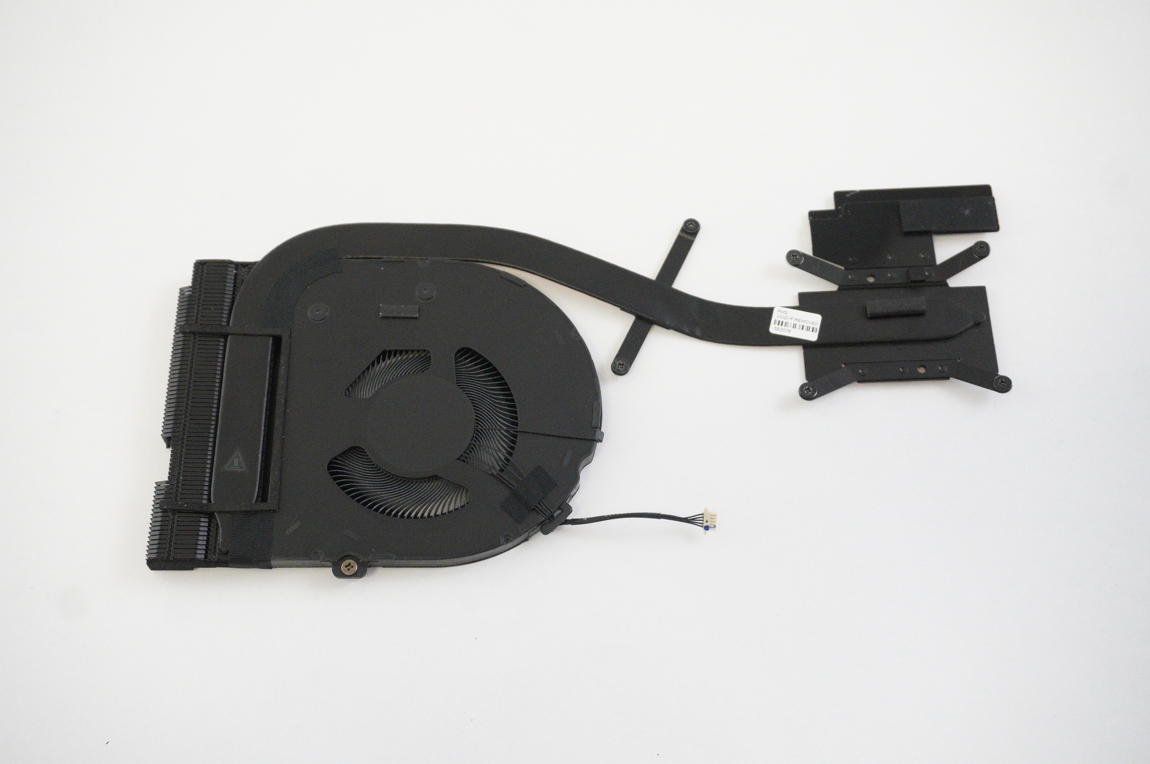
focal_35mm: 40
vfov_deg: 33.0
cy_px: 382
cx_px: 575
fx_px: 1293
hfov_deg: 48.0
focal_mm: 27
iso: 5000
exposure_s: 1/250
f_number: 5.6
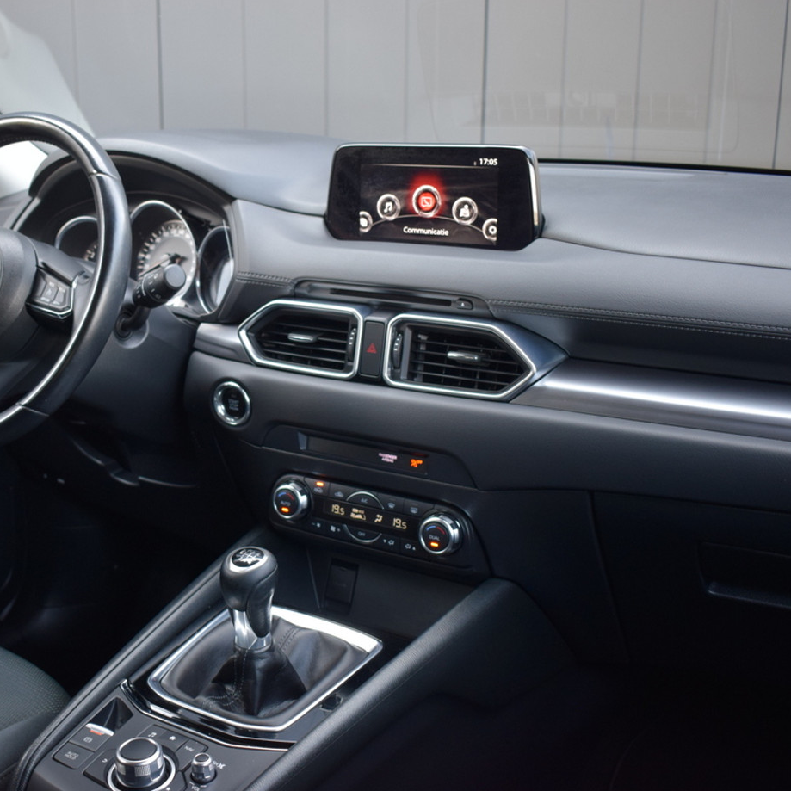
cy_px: 394
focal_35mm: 45
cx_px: 200
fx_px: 1154
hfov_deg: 36.9
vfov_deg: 37.8
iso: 500
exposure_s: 1/60
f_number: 4
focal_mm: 23
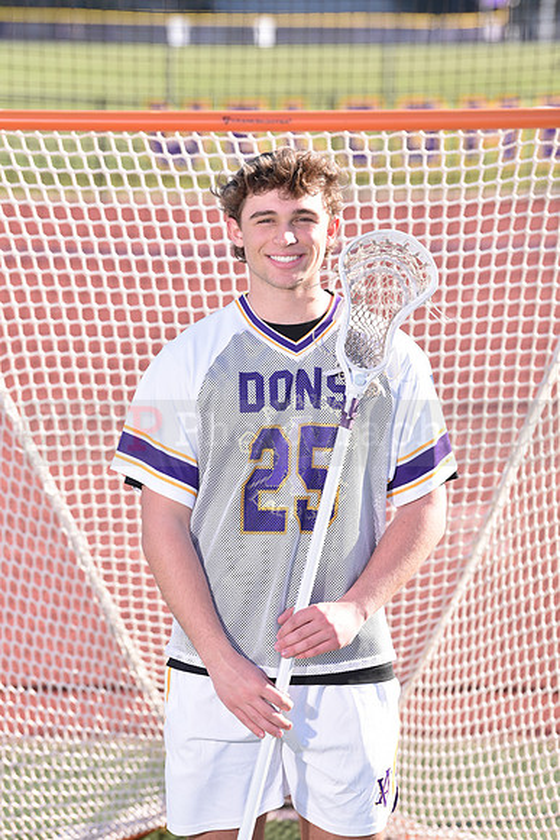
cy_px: 420
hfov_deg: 9.2
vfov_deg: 13.7
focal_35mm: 150
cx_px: 280
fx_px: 3498
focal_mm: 150
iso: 125
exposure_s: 1/250
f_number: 5
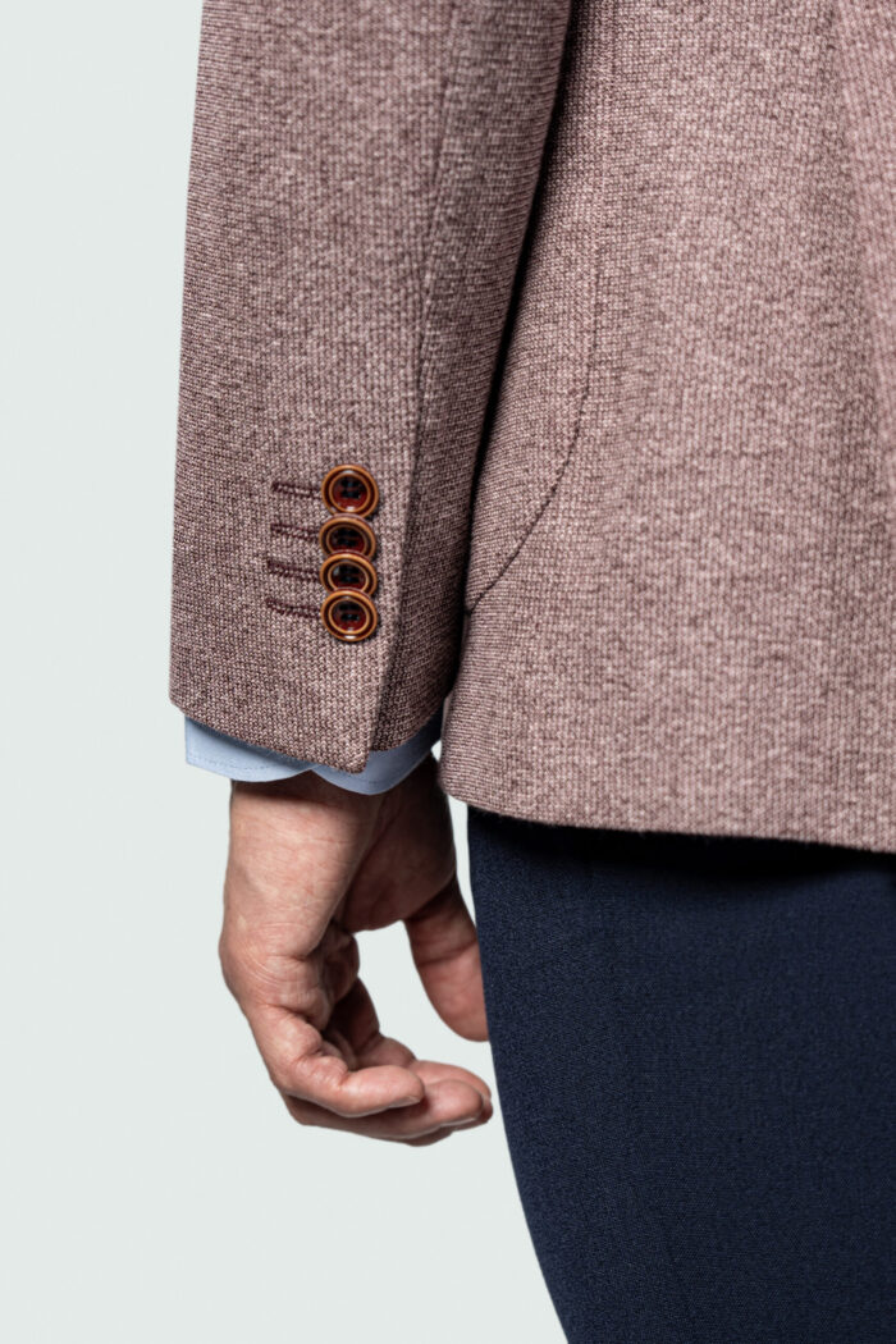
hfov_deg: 17.9
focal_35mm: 76
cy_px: 672
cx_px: 448
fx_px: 2837
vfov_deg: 26.7
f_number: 2.8
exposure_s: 1/100
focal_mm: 51
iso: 125
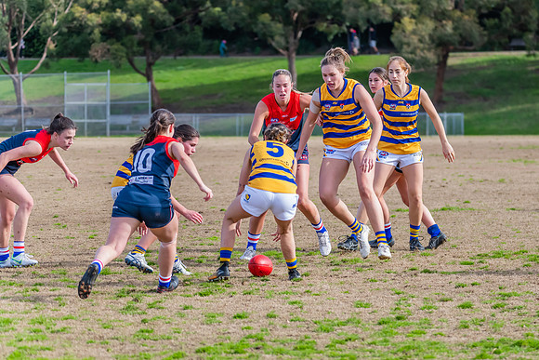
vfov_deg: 6.7
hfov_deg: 10.0
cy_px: 179
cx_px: 341
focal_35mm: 205
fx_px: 3068
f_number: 5.6
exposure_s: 1/1600
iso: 800
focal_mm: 160
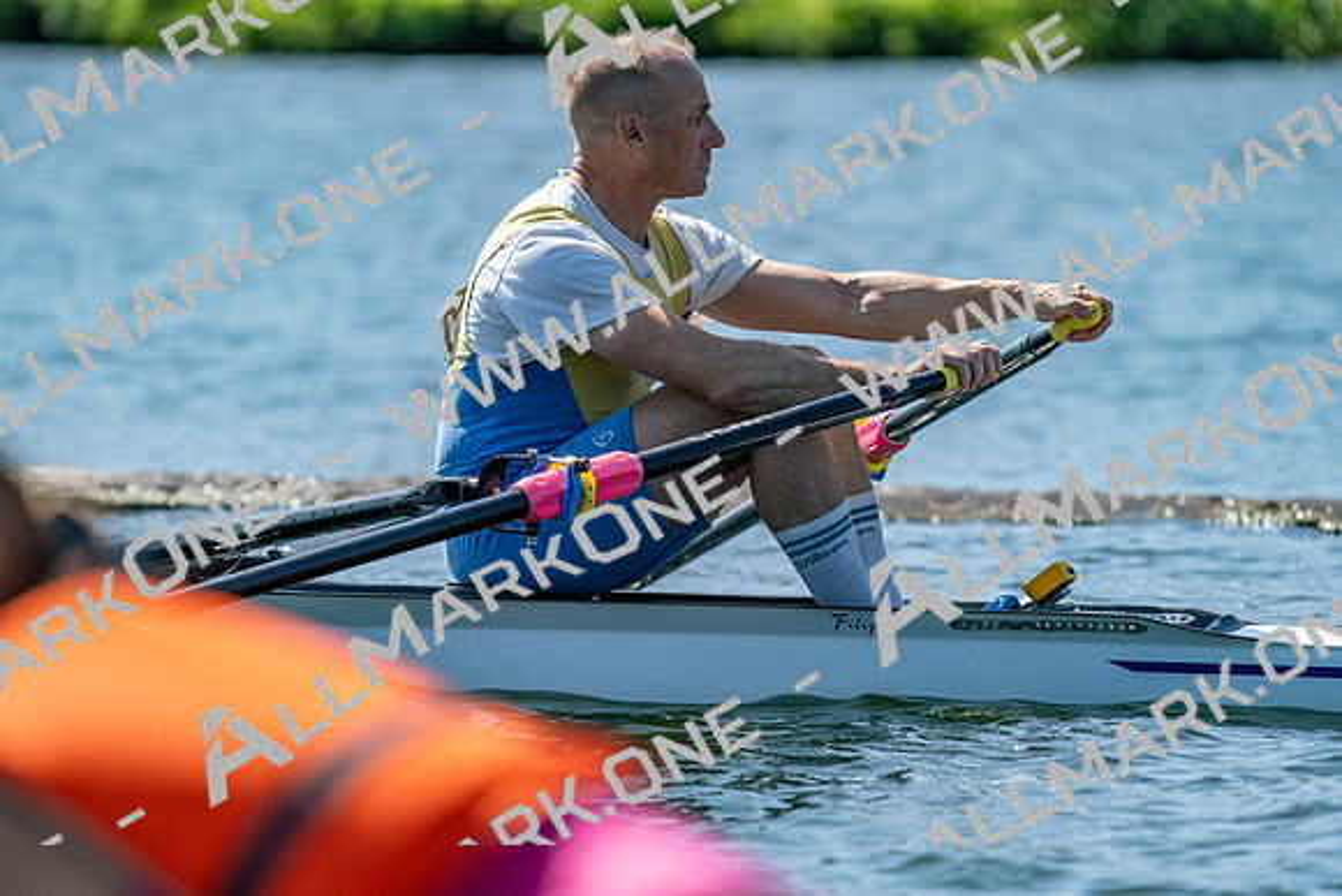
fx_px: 14578
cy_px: 448
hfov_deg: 5.3
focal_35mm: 391
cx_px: 671
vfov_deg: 3.5
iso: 320
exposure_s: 1/2000
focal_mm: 391
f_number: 6.3
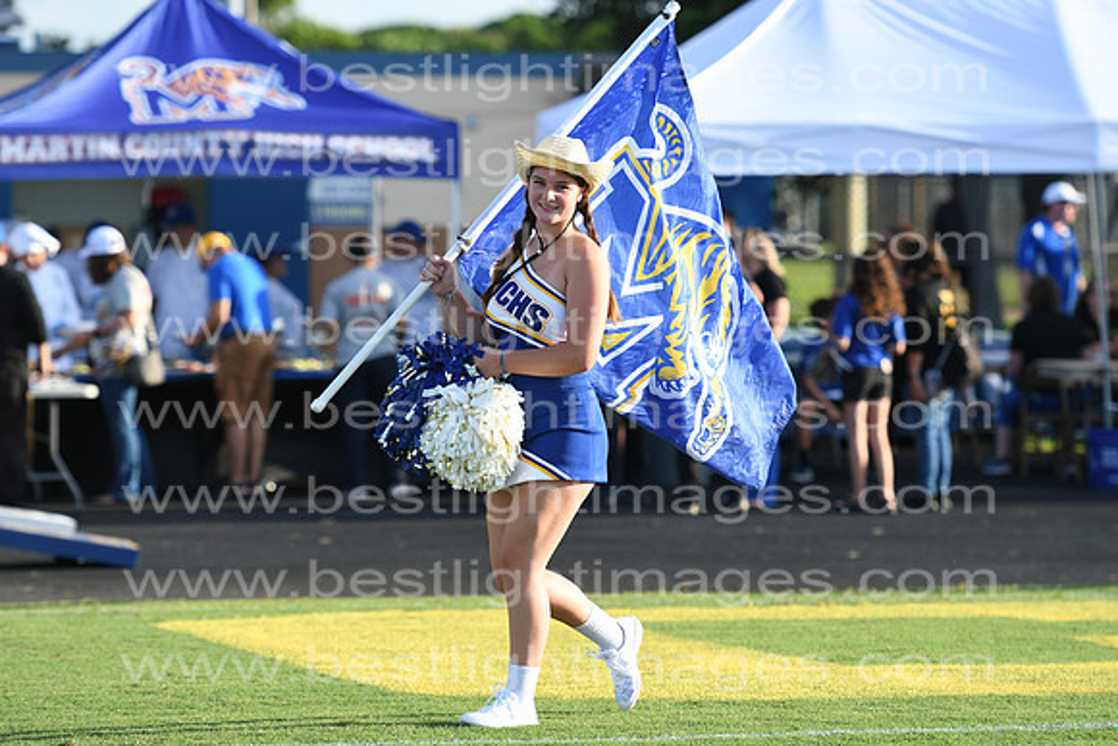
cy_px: 373
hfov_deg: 9.1
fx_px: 6989
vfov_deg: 6.1
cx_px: 559
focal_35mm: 225
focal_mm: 150
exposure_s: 1/1250
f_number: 4
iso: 200
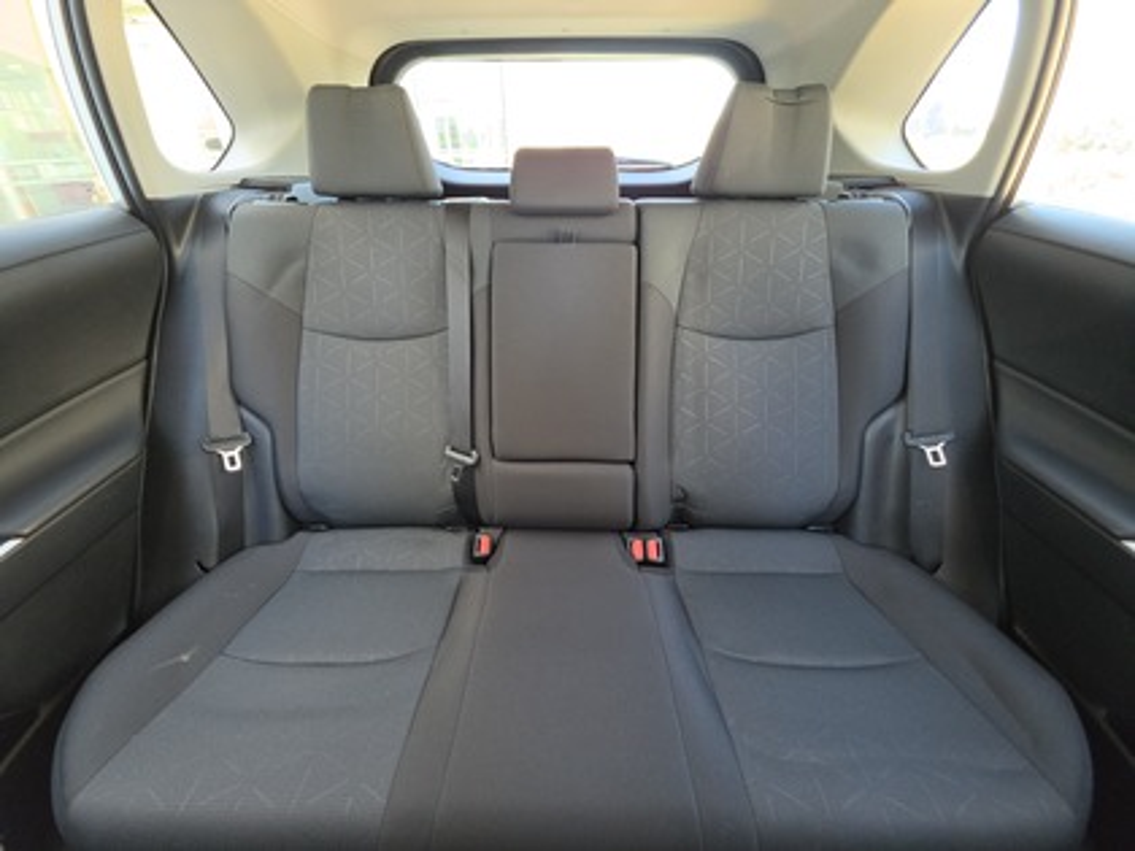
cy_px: 426
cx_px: 568
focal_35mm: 13
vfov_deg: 89.9
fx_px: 426
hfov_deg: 106.2
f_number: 1.9
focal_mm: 2.2
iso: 320
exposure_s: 1/60
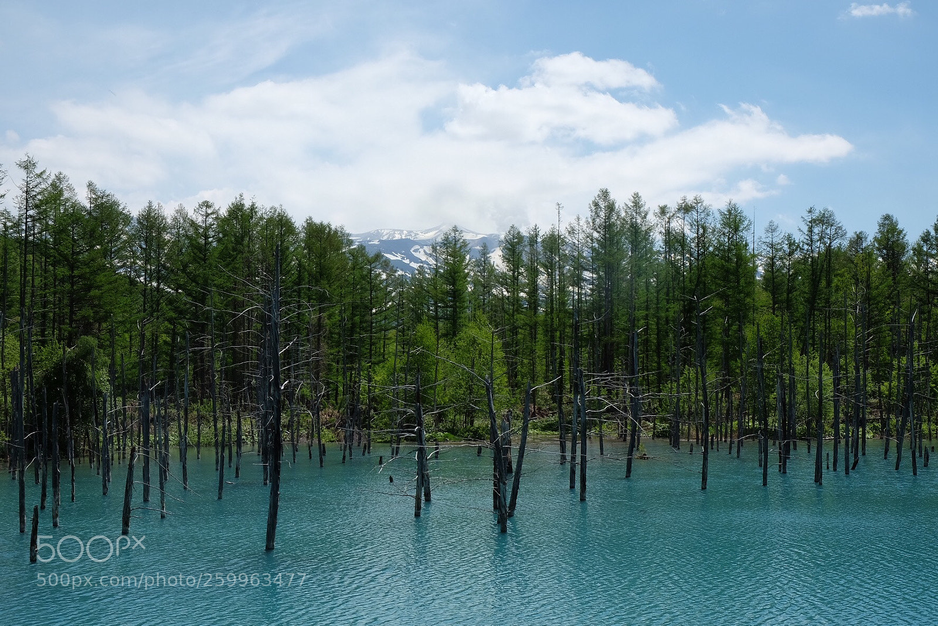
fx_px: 1094
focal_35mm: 42
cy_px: 313
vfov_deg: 31.9
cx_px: 469
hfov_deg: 46.4
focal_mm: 27.7
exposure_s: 1/125
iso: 200
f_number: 14
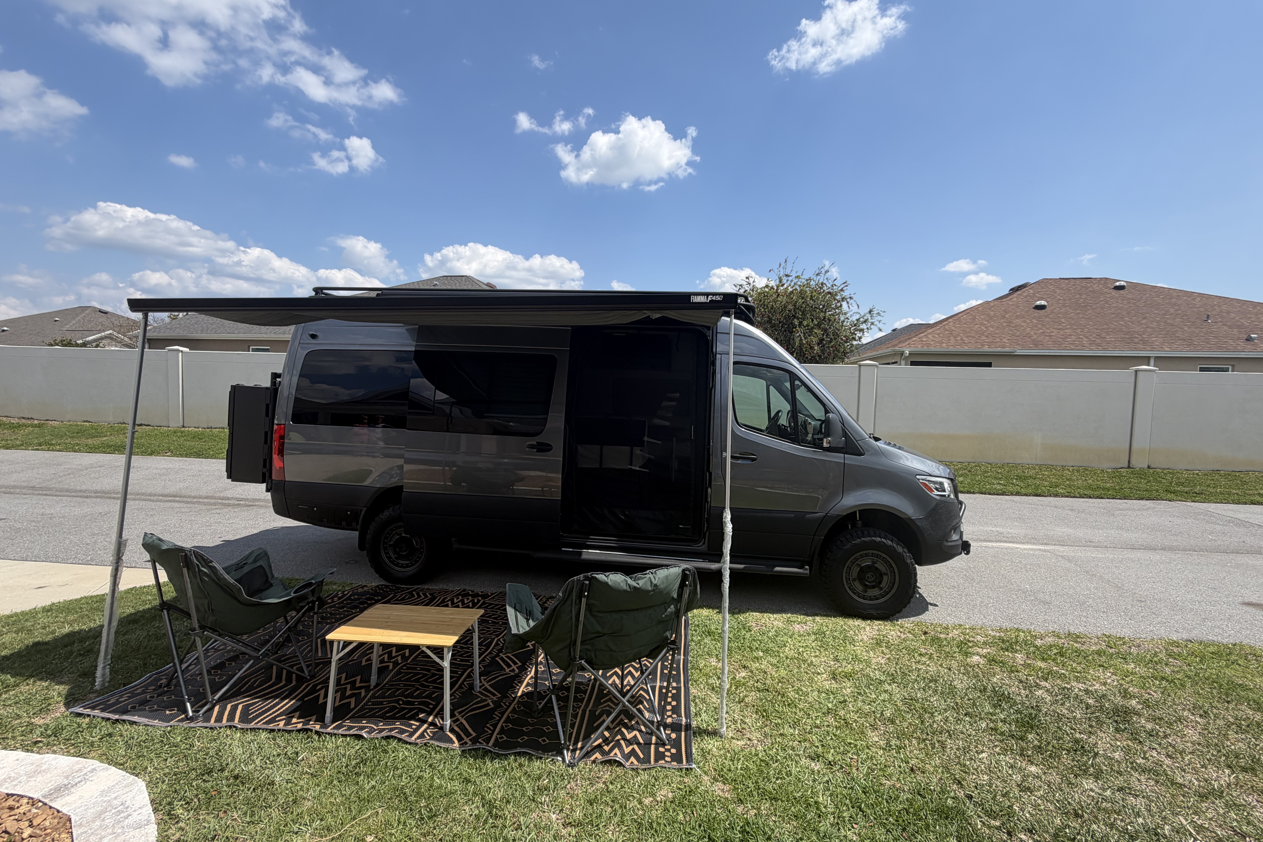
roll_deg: -2.1
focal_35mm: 15
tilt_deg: -2.7
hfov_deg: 100.4
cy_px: 411
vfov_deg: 77.3
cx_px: 648
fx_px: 526
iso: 20
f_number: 2.2
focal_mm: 2.22
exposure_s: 1/853
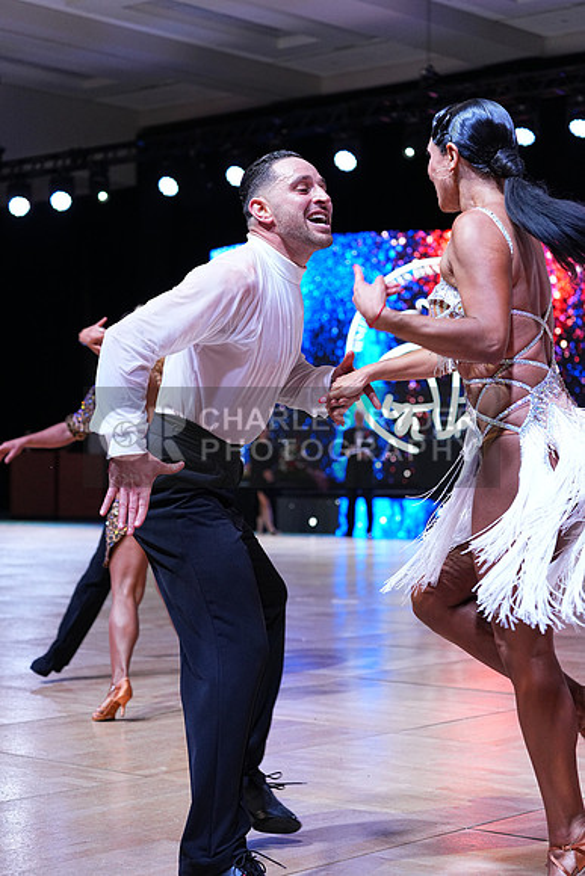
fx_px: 1705
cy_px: 438
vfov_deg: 28.8
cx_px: 292
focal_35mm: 70
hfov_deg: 19.5
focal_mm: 70
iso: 1600
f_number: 4
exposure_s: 1/500
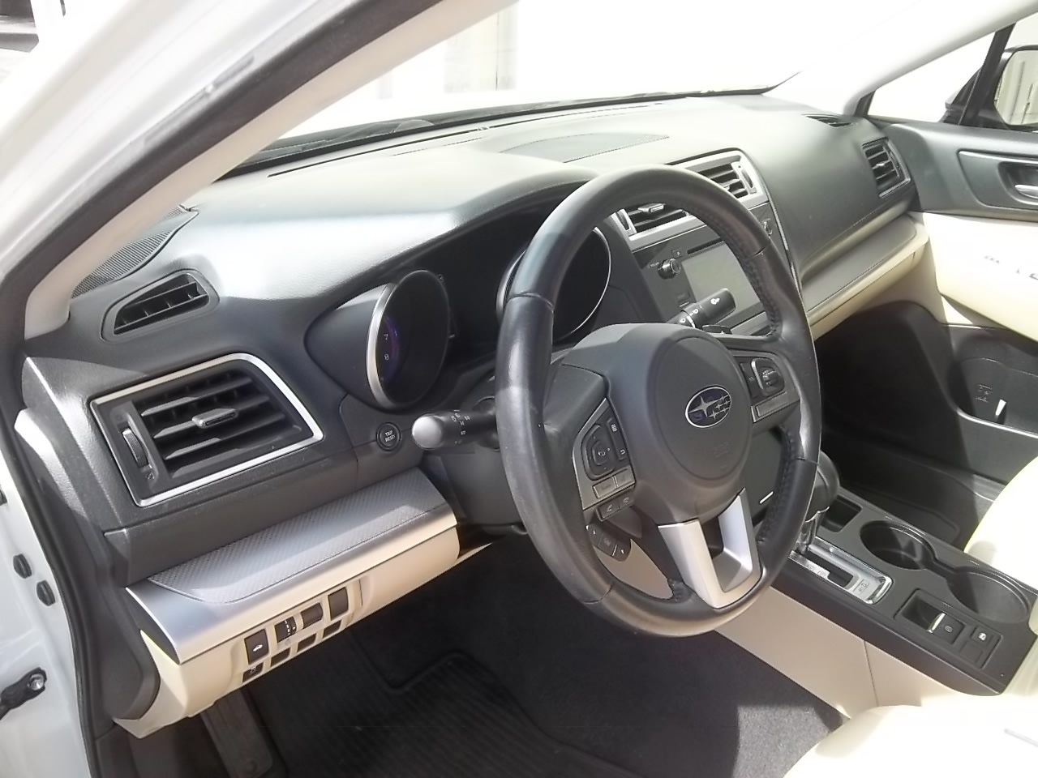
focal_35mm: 28
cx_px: 519
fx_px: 840
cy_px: 389
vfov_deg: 49.7
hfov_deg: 63.4
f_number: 3.5
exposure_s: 1/80
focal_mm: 5.05
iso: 64
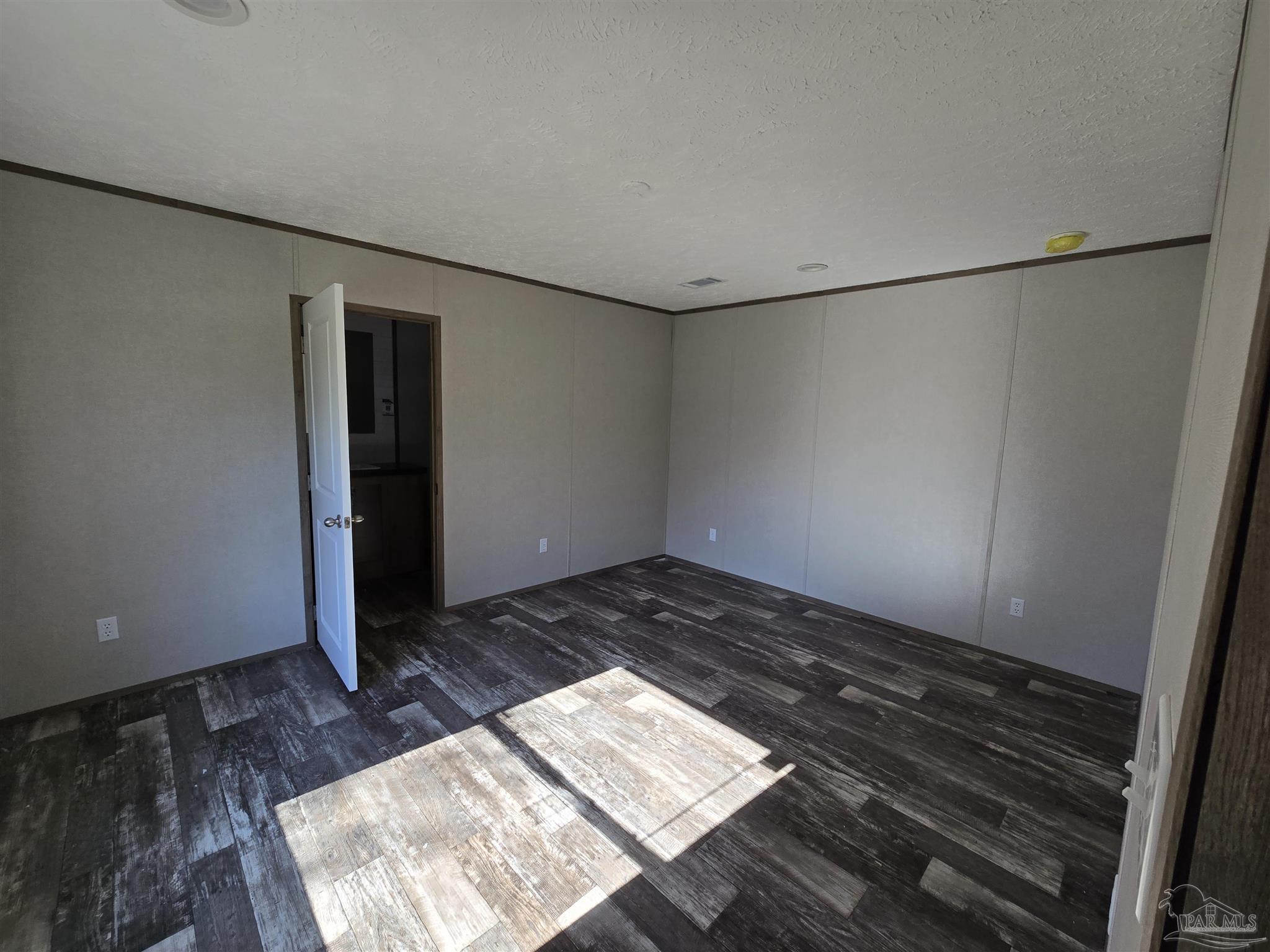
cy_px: 476
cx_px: 635
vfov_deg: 89.9
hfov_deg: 106.2
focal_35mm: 13
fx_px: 477
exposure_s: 1/127
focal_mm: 2.2
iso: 50
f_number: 2.2
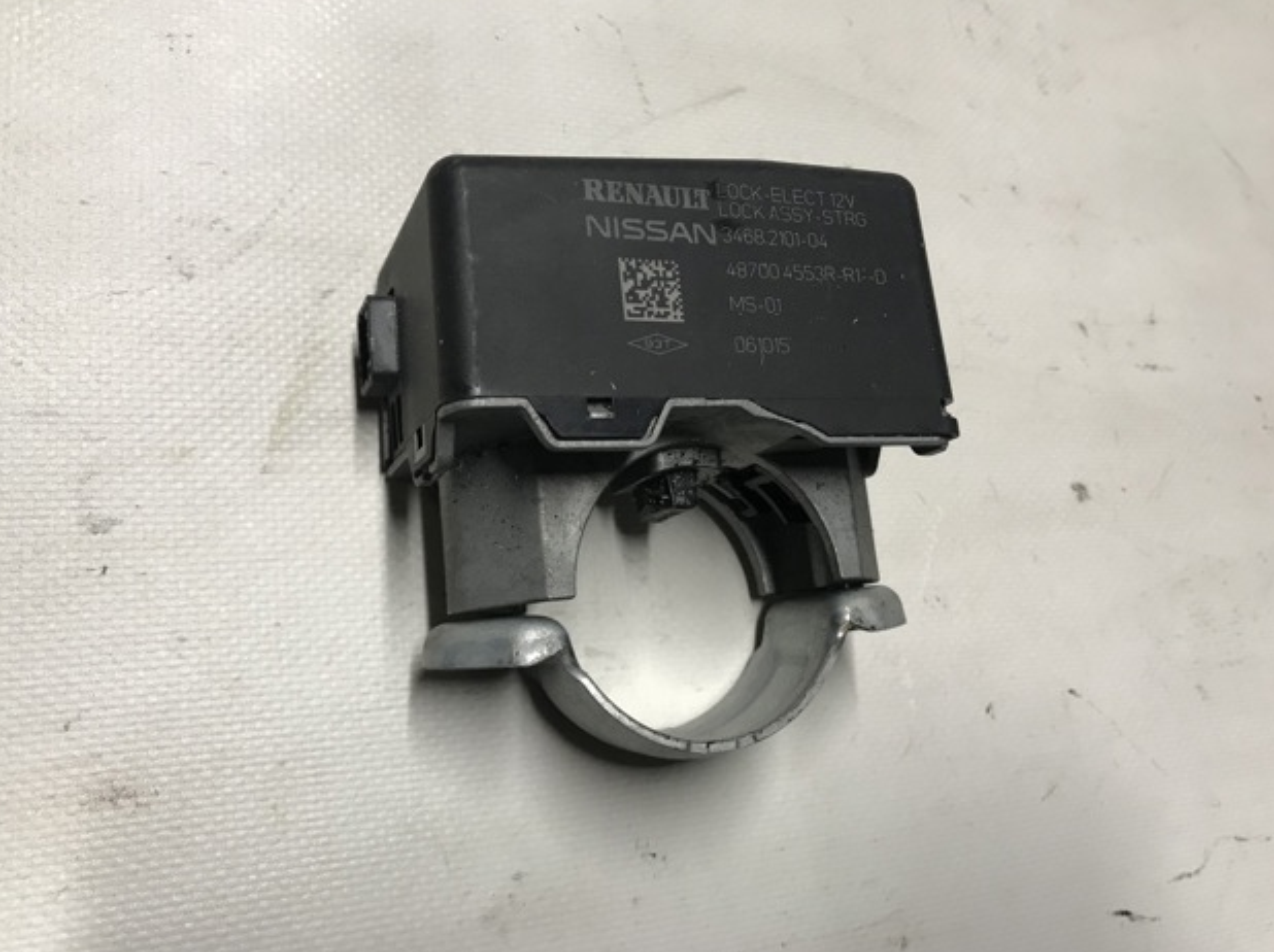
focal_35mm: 29
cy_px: 471
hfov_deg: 61.7
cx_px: 627
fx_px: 1066
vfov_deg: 48.1
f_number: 1.8
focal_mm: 3.99
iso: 25
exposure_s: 1/33
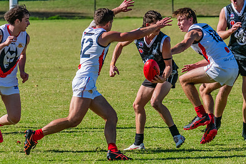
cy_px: 56
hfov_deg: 3.8
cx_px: 149
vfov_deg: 2.5
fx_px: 3717
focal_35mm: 544
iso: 1600
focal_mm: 340
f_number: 13
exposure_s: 1/1600
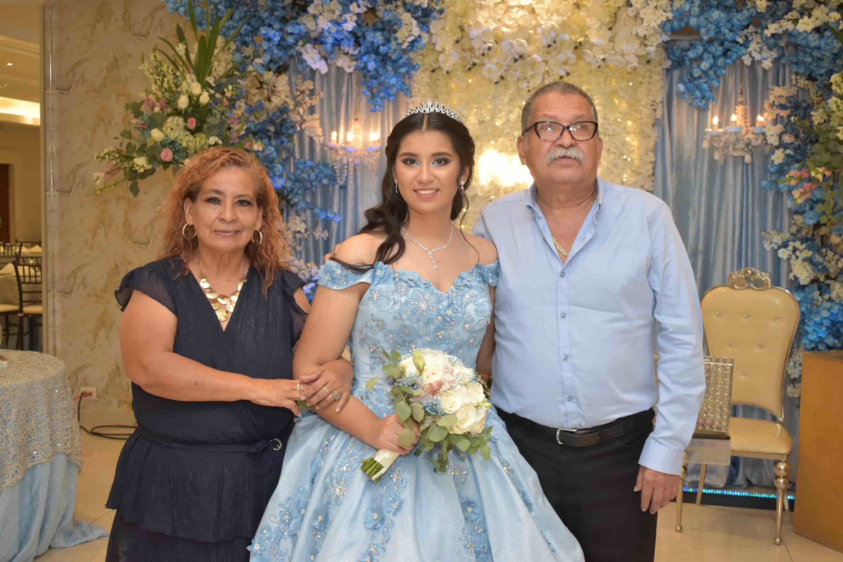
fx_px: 1054
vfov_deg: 29.9
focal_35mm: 45
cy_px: 281
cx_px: 422
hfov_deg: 43.6
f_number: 4.2
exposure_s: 1/80
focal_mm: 30
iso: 800
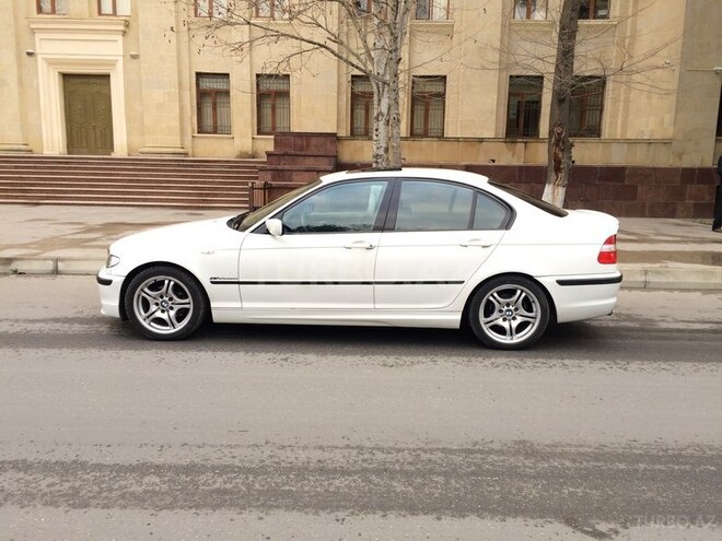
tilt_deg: -9.1
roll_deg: +0.4
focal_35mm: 29
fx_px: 605
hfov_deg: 61.7
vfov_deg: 48.2
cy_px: 270
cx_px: 361
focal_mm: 4.15
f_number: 2.2
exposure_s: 1/50
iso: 32
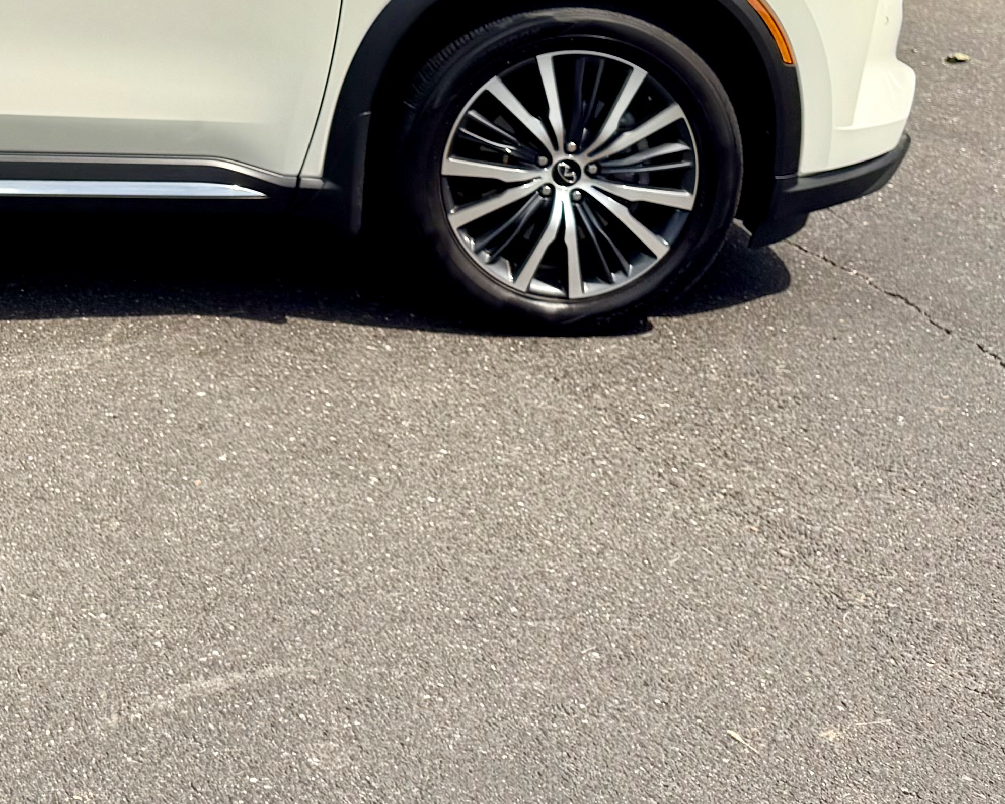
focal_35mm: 67
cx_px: -172
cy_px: -46
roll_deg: +1.0
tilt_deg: -7.9
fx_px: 1993
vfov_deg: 21.8
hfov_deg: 25.6
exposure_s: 1/6173
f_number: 1.78
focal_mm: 6.76
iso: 80
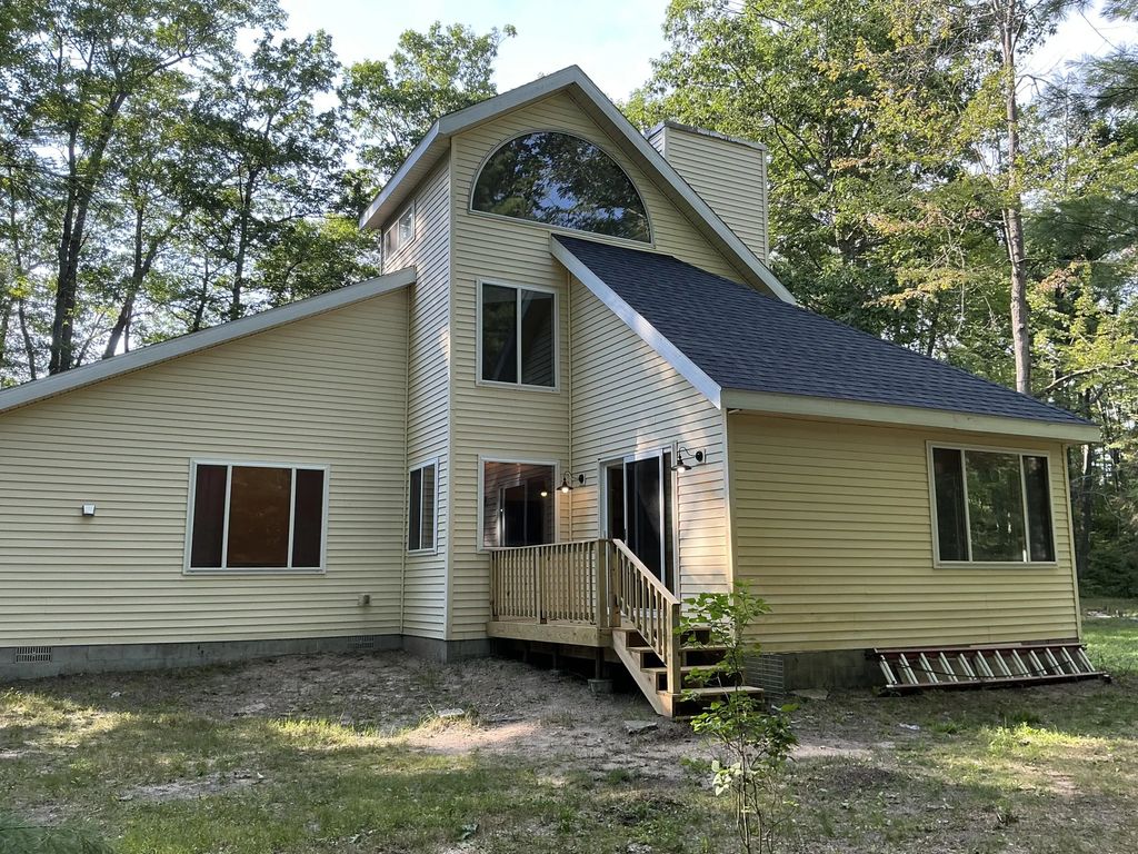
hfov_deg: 63.4
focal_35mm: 28
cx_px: 569
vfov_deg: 49.7
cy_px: 427
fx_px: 920
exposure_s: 1/200
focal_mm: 3
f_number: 1.8
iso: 25
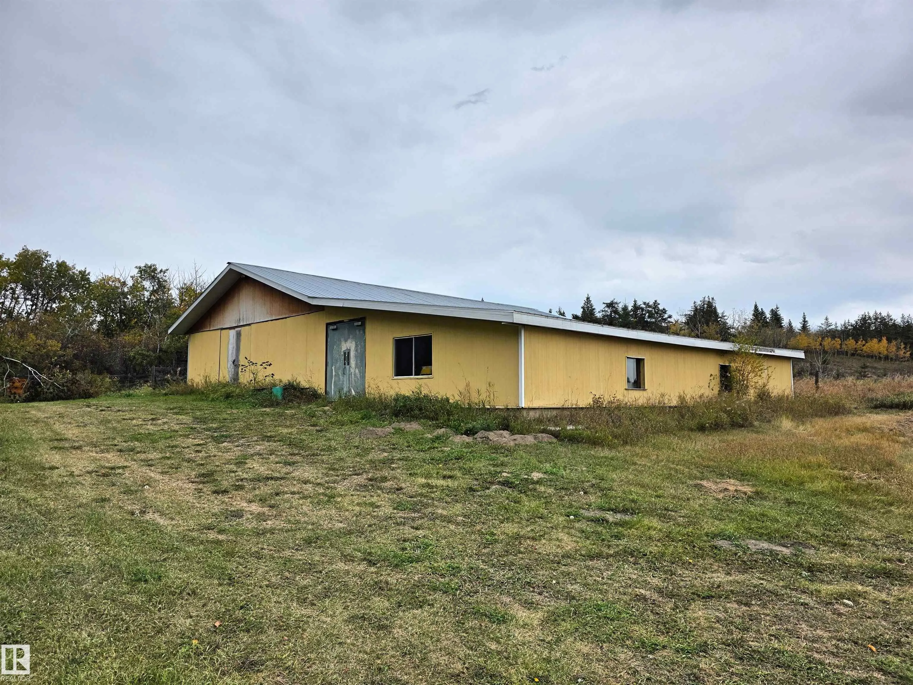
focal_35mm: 23
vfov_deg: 58.9
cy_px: 342
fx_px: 607
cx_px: 456
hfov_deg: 73.9
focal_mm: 6.3
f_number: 1.7
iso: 80
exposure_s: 1/5608
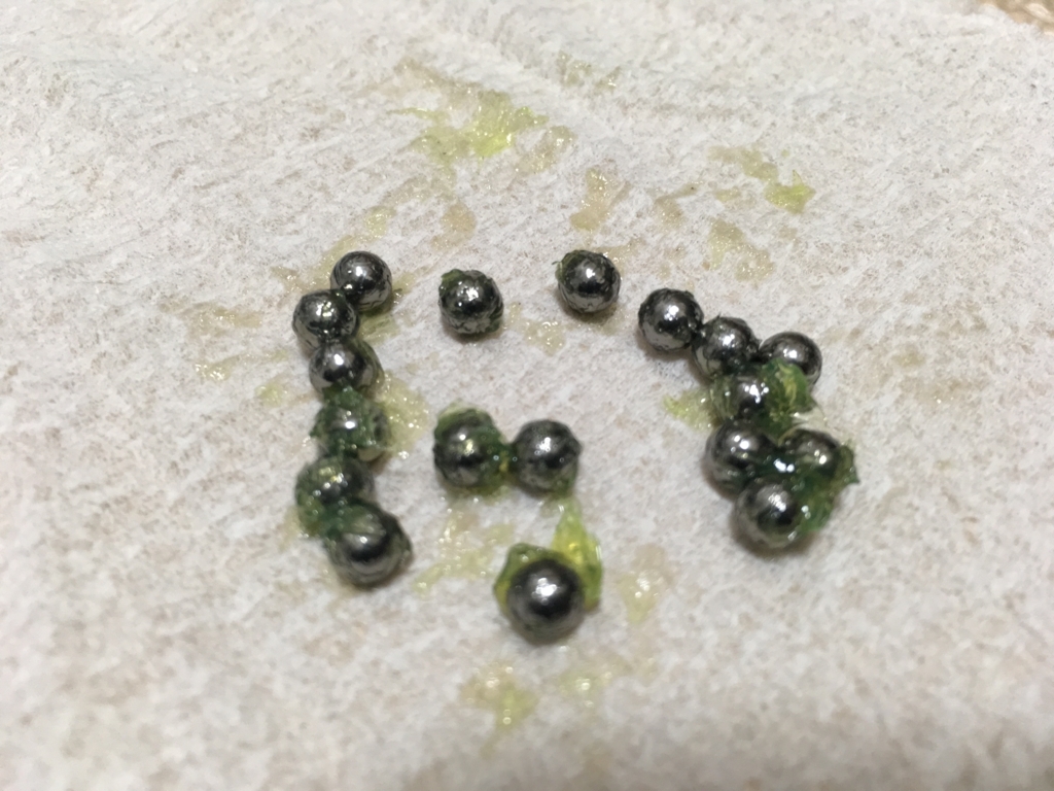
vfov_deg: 48.2
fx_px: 883
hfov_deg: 61.7
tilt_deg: -53.0
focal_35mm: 29
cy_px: 396
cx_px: 527
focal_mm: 4.15
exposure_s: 1/30
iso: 125
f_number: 2.2
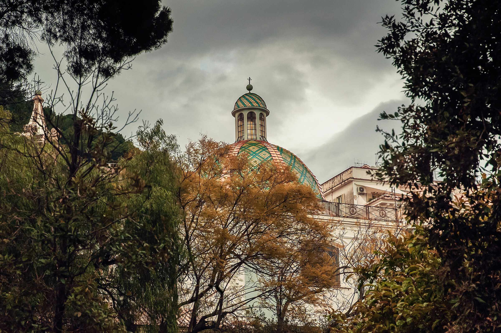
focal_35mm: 72
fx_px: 1001
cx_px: 250
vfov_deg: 18.9
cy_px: 166
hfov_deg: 28.1
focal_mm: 48
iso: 400
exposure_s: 1/1000
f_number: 5
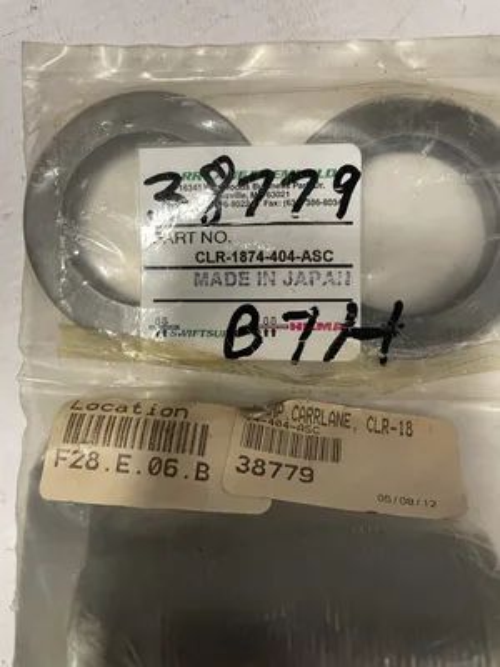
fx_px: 501
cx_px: 250
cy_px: 334
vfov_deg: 67.3
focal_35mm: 26
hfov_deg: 53.1
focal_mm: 4.2
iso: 200
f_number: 1.6
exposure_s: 1/60
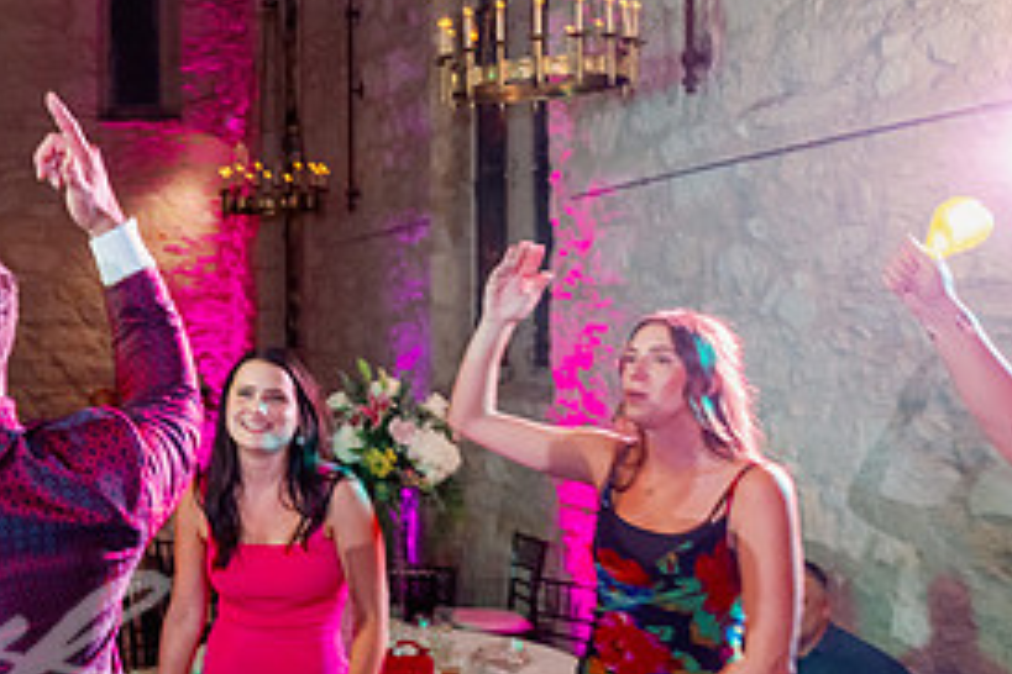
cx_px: -44
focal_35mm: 51
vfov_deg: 26.5
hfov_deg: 34.6
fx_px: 1434
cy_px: 361
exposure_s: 1/60
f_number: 3.5
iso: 1250
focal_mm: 24
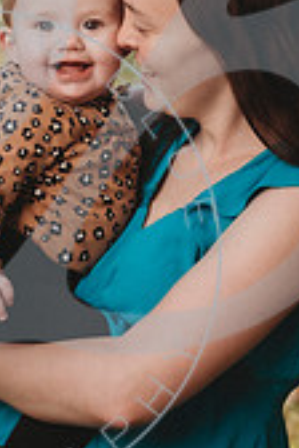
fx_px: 1831
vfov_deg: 13.8
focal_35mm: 147
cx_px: 93
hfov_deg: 9.3
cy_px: 53
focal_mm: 55
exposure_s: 1/800
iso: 100
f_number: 2.8
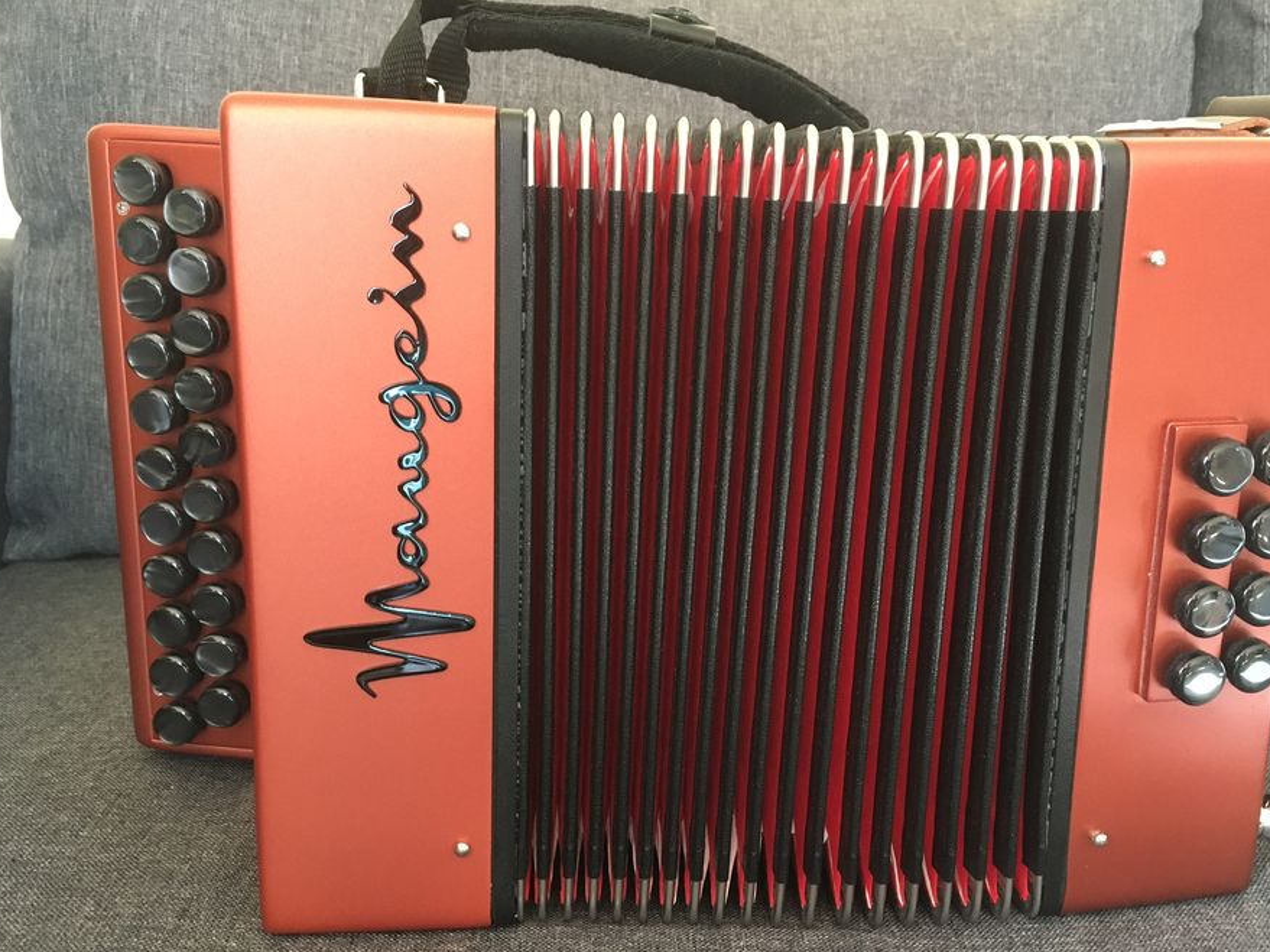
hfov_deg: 55.3
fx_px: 1211
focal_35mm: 33
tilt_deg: -16.9
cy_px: 529
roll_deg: -2.3
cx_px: 701
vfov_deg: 42.9
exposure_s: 1/33
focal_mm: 4.15
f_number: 2.2
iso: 250
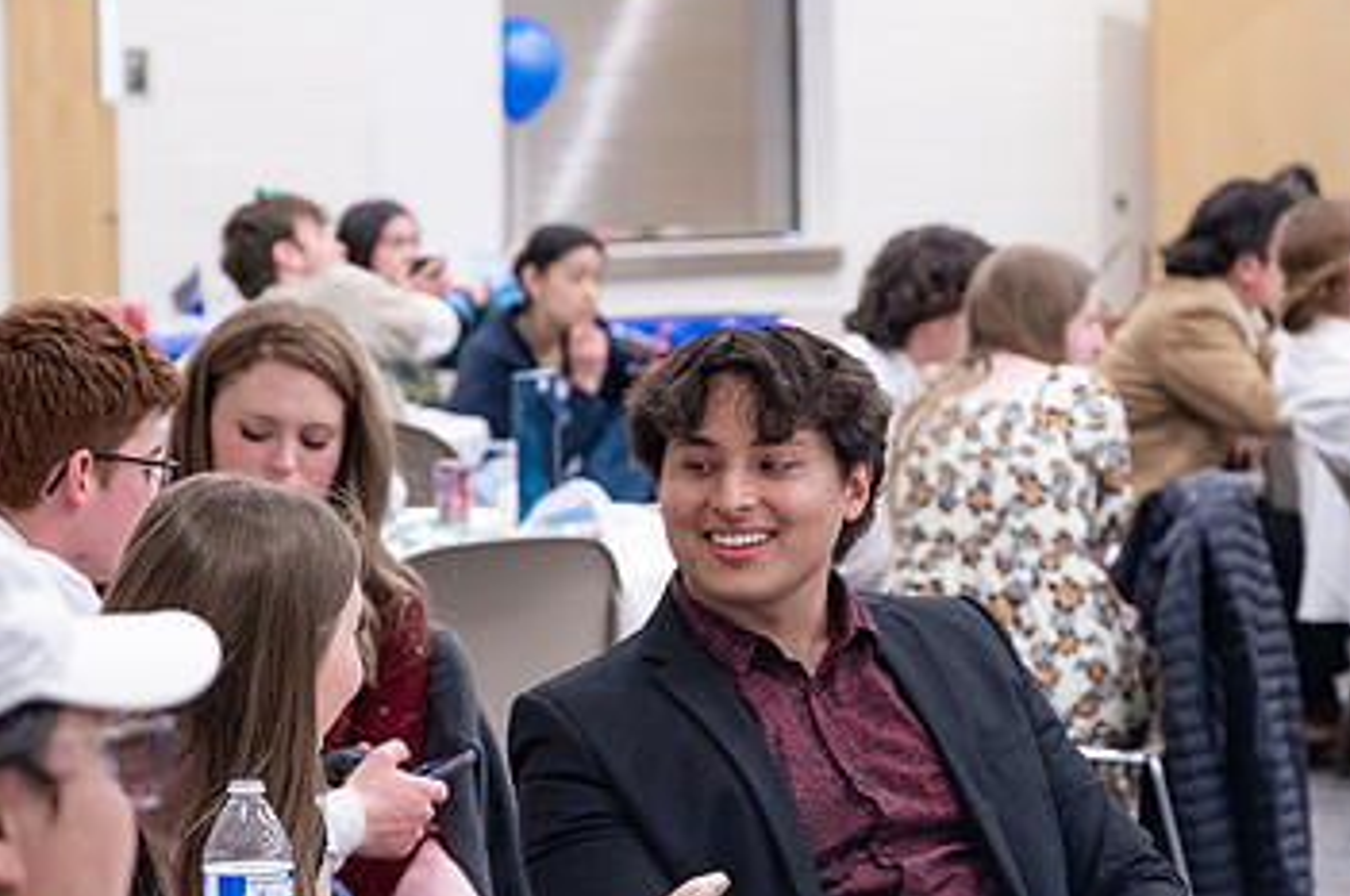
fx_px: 5655
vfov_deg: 9.1
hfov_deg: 13.6
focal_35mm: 151
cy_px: 470
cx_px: 835
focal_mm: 70
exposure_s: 1/200
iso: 1600
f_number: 4
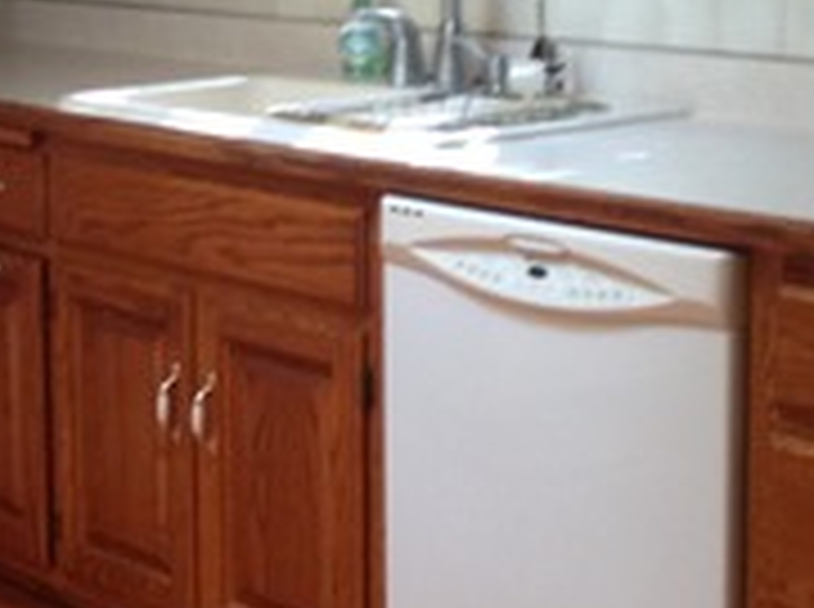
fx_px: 2746
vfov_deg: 12.6
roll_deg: +0.0
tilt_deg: -9.4
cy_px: 270
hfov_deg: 16.3
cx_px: -112
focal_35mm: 117
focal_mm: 4.12
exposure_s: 1/20
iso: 100
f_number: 2.4
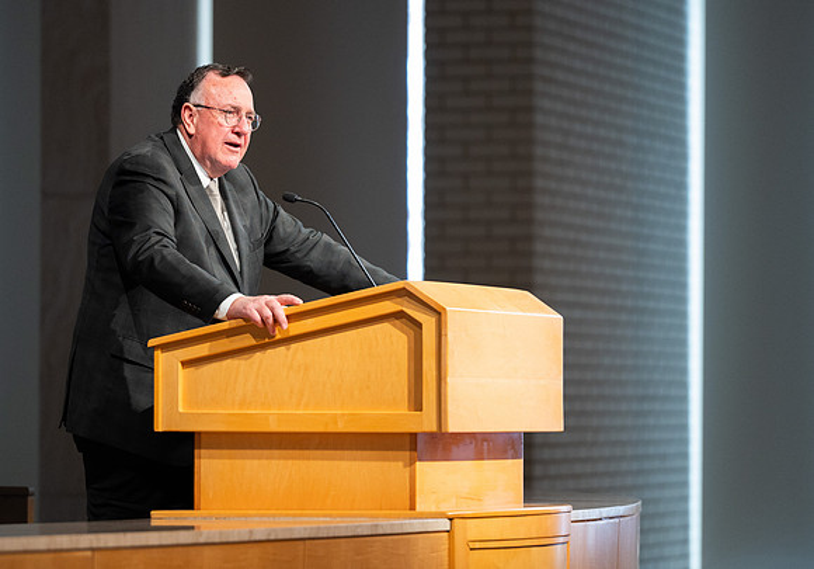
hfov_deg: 9.4
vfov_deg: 6.5
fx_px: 4970
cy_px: 285
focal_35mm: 217
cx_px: 428
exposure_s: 1/400
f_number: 3.5
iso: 3200
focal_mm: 200
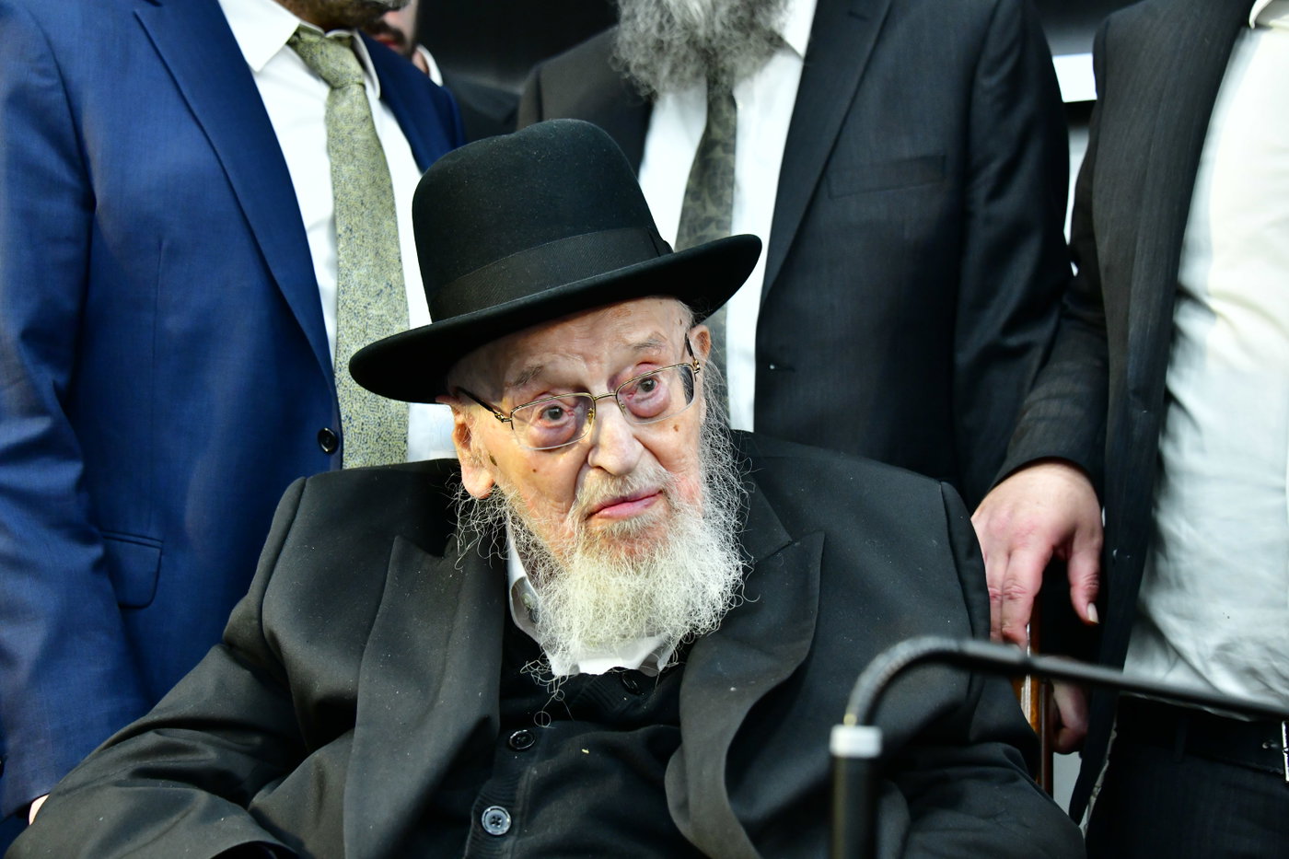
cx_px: 644
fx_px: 2327
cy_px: 430
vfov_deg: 20.9
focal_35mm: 65
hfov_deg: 31.0
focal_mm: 65
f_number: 5.6
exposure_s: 1/125
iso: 2500
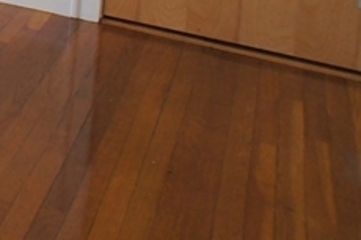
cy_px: -226
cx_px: -345
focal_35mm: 107
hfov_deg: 15.5
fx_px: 1072
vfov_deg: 11.6
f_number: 4
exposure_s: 1/160
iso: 640
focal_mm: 16
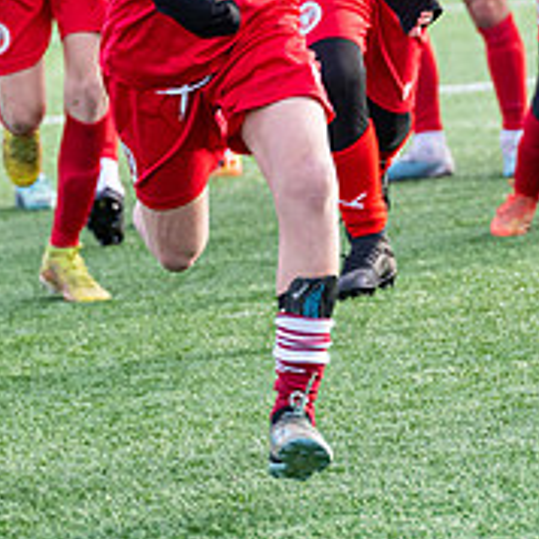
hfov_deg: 5.6
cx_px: 406
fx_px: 5549
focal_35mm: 315
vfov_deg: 5.6
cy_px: 25
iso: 800
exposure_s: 1/1250
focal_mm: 98
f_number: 4
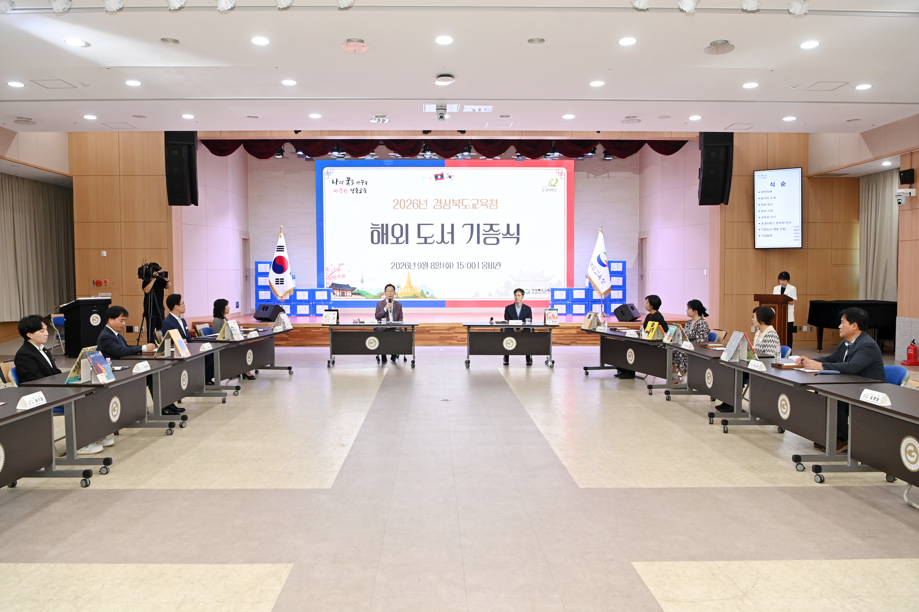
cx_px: 460
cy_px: 306
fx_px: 740
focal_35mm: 29
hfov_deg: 63.7
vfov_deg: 45.0
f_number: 5.6
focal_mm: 29
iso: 2000
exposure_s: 1/200
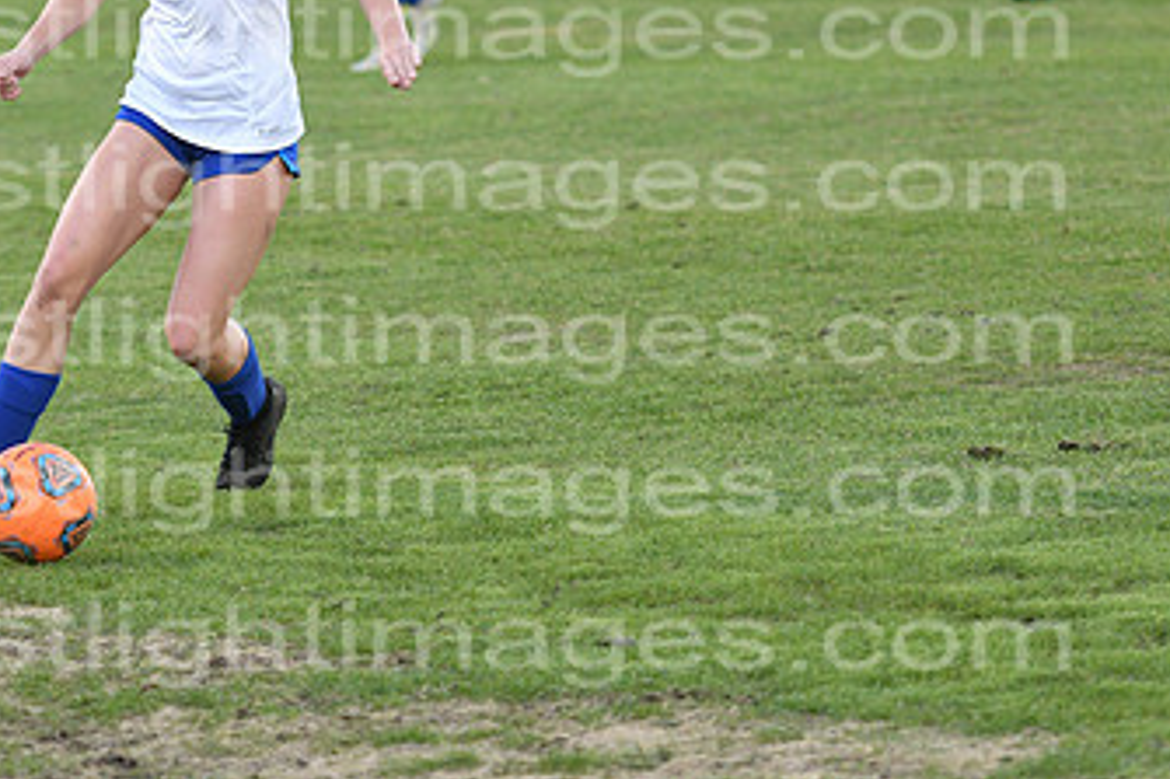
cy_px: 110
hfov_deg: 7.1
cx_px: 283
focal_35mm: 291
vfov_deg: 4.7
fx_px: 9452
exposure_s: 1/800
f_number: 2.8
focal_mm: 112
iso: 1400
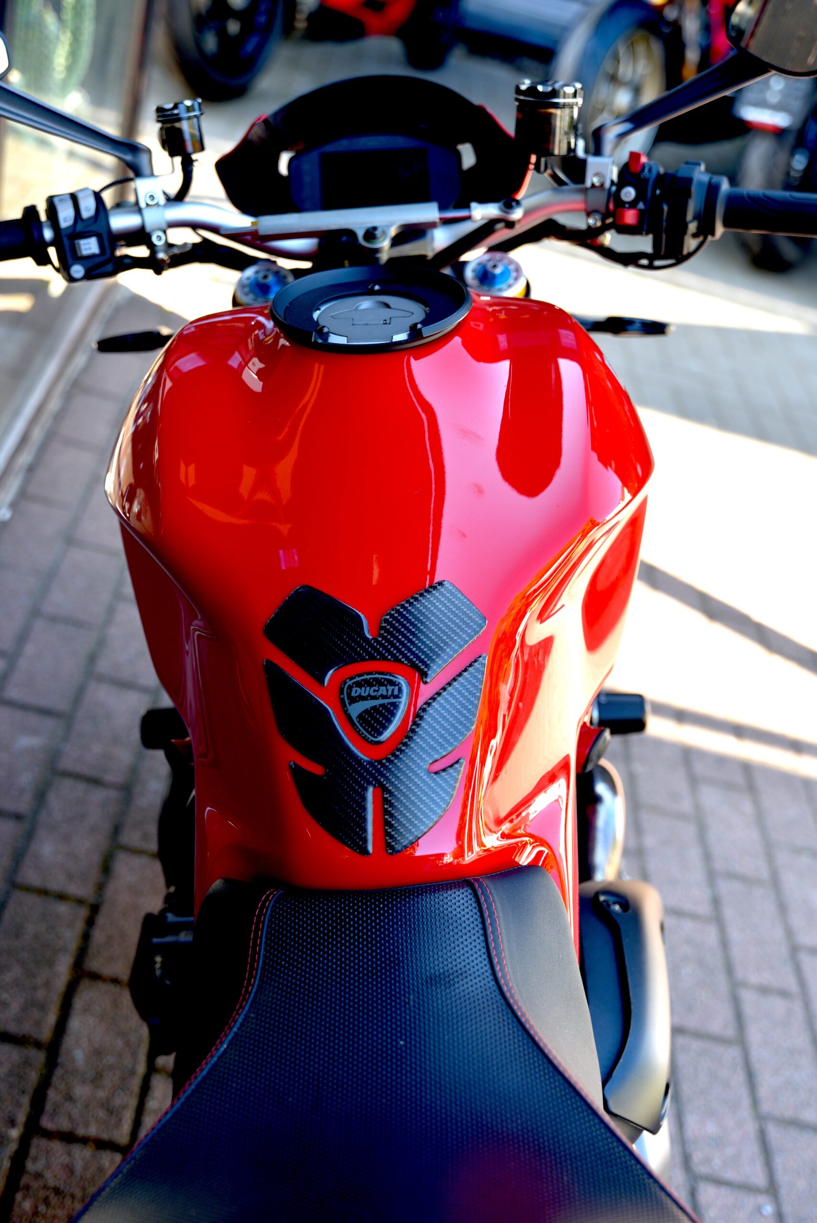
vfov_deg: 43.6
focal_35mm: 45
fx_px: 1530
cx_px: 408
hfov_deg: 29.9
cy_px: 612
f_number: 3.5
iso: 100
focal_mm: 45
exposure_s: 1/60
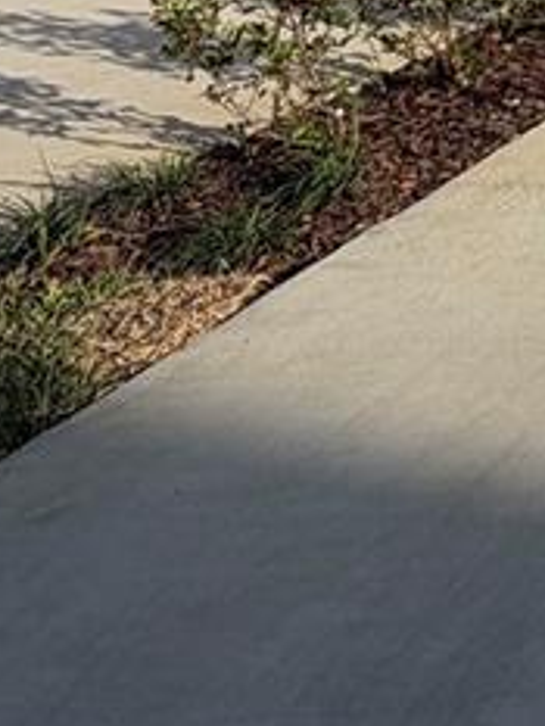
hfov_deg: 14.1
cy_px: -414
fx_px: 1510
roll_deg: +1.1
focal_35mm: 72
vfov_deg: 21.7
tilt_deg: +6.7
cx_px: 1302
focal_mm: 2.22
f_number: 2.2
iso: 20
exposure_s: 1/901
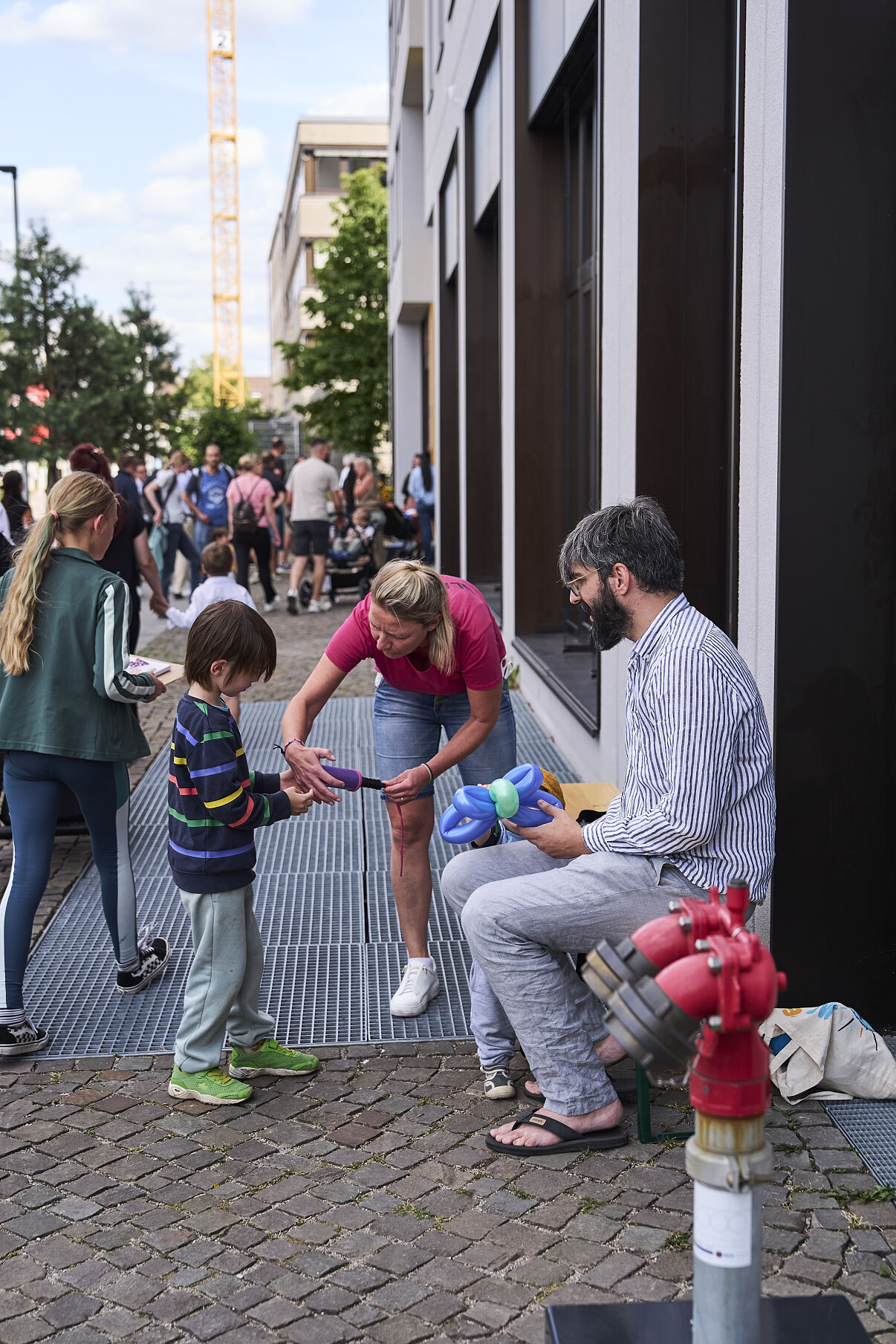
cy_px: 672
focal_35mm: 46
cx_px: 448
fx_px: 1717
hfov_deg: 29.2
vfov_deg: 42.7
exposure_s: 1/1000
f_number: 3.5
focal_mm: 46
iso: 250
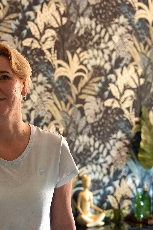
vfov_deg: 18.6
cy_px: 215
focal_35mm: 108
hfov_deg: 12.4
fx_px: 688
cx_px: -26
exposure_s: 1/125
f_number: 2.8
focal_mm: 46
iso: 1600
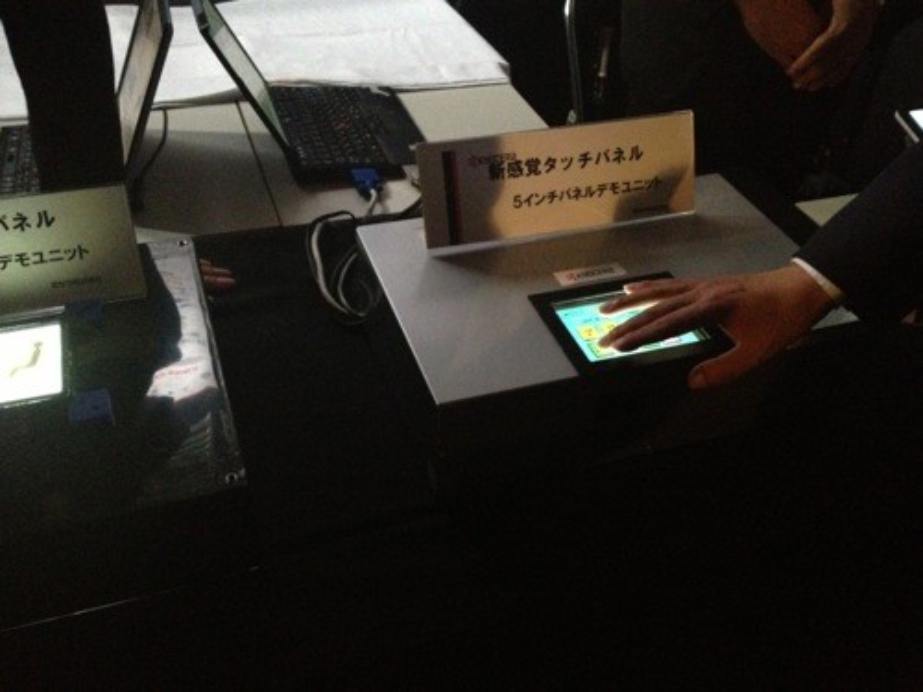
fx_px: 933
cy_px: 346
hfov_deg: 52.6
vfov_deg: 40.7
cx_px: 462
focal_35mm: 35
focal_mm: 4.28
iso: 800
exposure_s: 1/15
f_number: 2.4
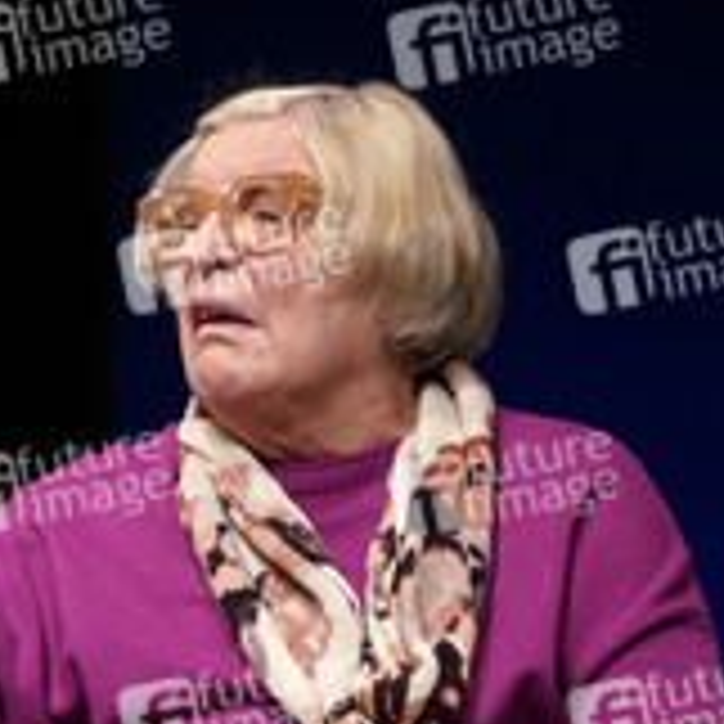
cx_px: 115
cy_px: 598
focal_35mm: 475
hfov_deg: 3.7
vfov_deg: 3.7
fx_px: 11240
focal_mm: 200
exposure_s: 1/200
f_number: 5.6
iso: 1600
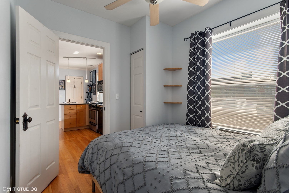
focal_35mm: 17
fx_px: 137
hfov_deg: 93.3
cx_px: 144
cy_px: 96
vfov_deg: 70.5
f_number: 8
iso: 200
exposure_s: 1/15
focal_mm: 17
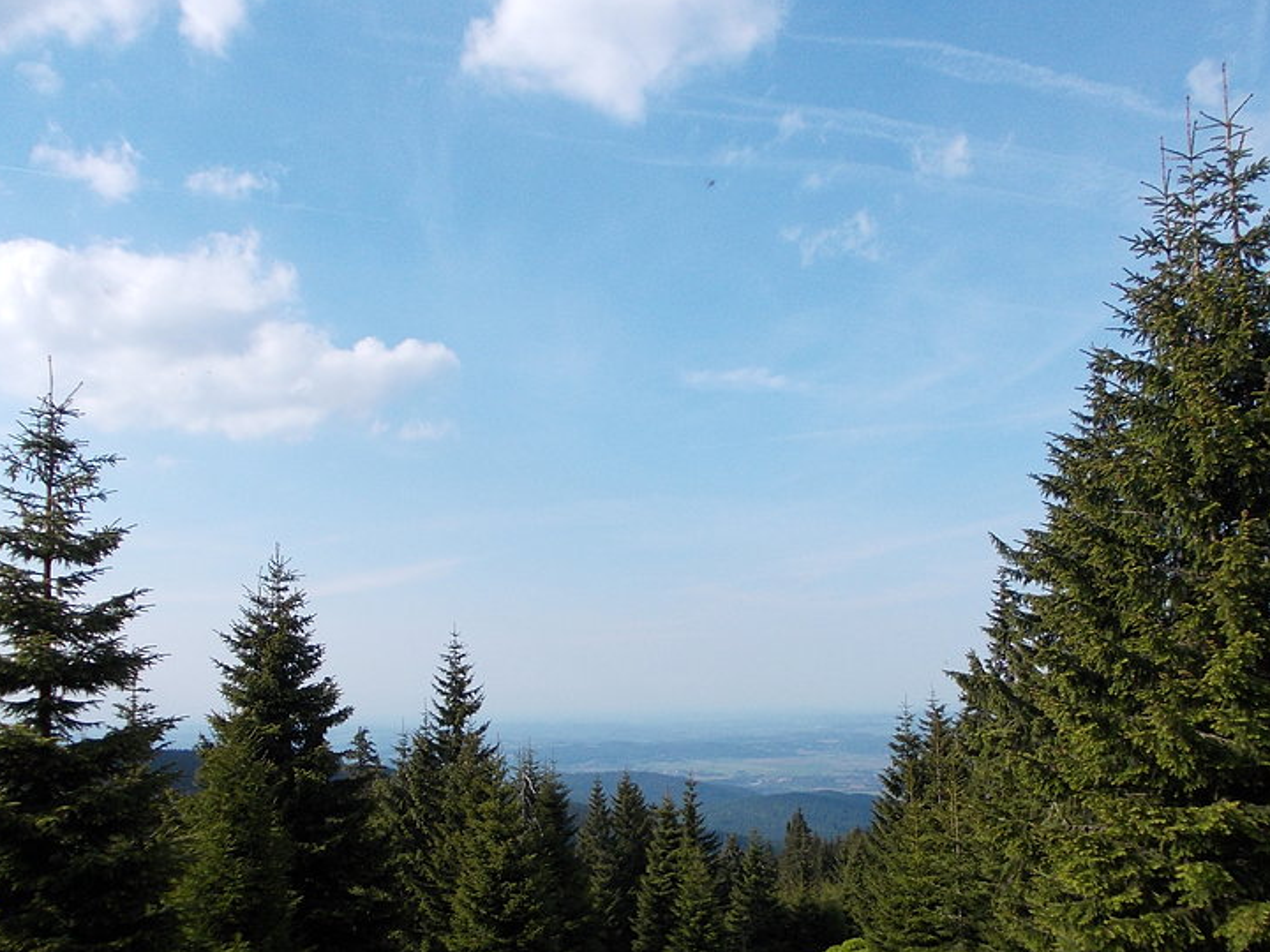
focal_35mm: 35
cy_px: 576
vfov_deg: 40.5
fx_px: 1284
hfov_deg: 52.6
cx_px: 661
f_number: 2.7
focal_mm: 4
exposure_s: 1/1000
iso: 80
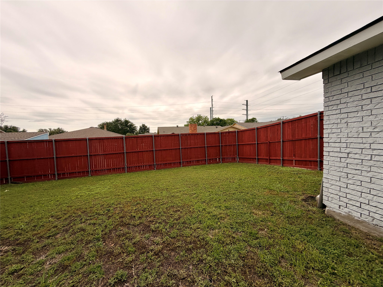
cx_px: 192
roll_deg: +2.7
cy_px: 144
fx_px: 155
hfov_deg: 102.1
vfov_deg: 85.7
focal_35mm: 14
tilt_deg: -2.3
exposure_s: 1/174
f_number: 2.2
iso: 40
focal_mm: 2.22
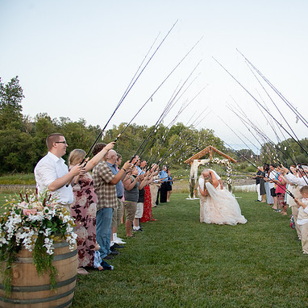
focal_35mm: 31
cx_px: 209
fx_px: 312
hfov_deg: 51.4
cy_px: 155
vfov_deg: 52.5
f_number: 5
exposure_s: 1/320
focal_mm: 24
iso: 1000
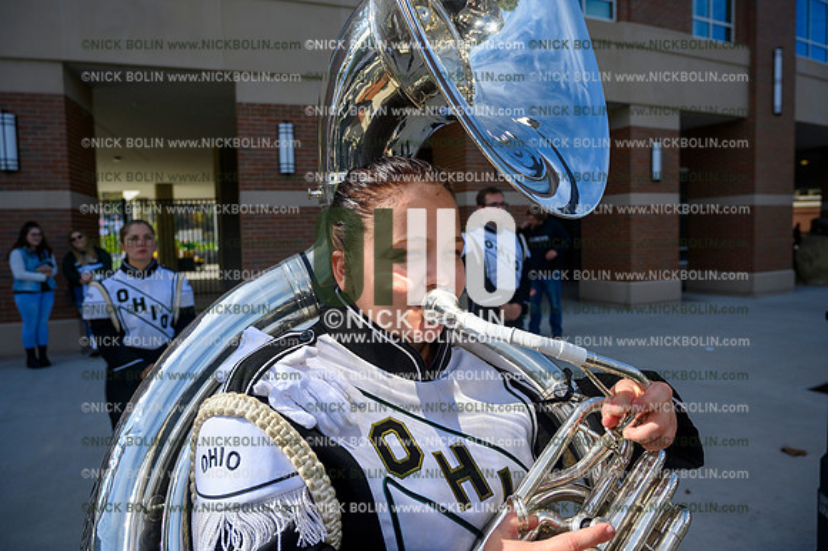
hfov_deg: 73.8
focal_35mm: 24
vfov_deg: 53.1
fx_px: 552
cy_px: 276
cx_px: 414
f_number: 5
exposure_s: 1/1250
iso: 200
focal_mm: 24
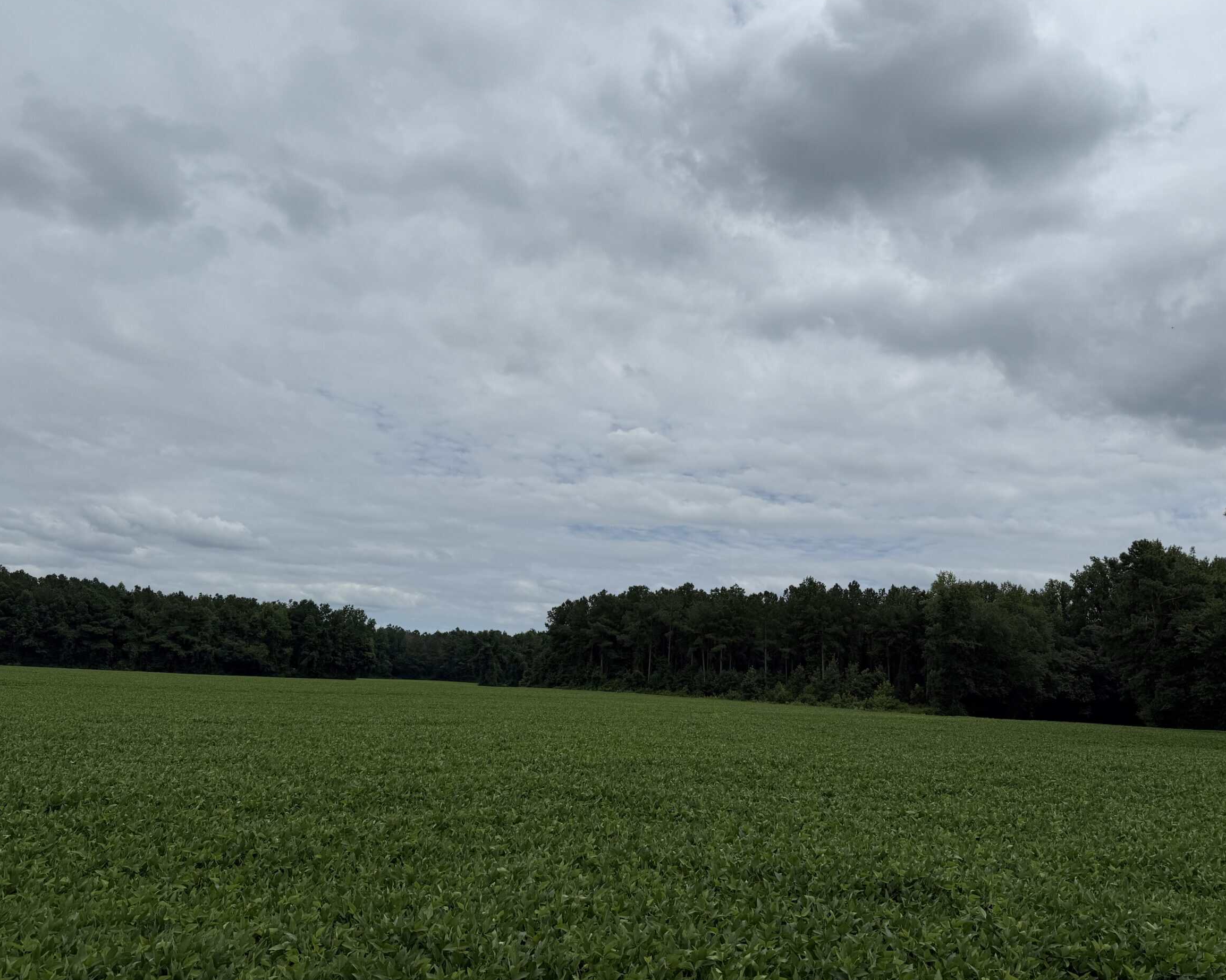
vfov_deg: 54.9
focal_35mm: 26
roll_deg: -2.6
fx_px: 943
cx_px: 593
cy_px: 495
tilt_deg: +11.4
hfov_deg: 66.0
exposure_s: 1/14286
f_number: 1.78
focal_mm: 6.76
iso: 80
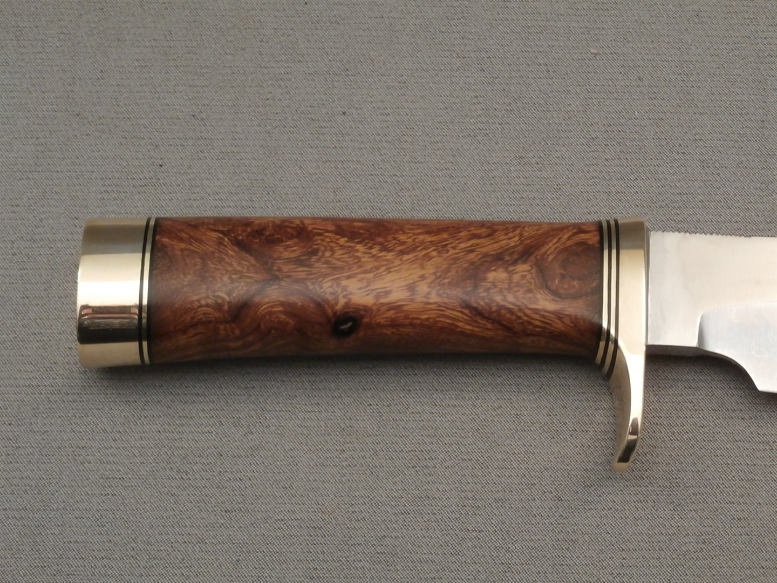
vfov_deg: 21.9
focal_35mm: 67
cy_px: 292
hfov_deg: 29.0
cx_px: 388
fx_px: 1504
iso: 400
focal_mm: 11.86
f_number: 4.3
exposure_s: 1/13
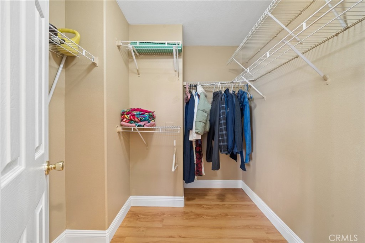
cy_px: 122
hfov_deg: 112.6
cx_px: 182
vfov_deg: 90.0
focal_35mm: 12
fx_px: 122
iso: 800
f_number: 8
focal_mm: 12
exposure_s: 1/4
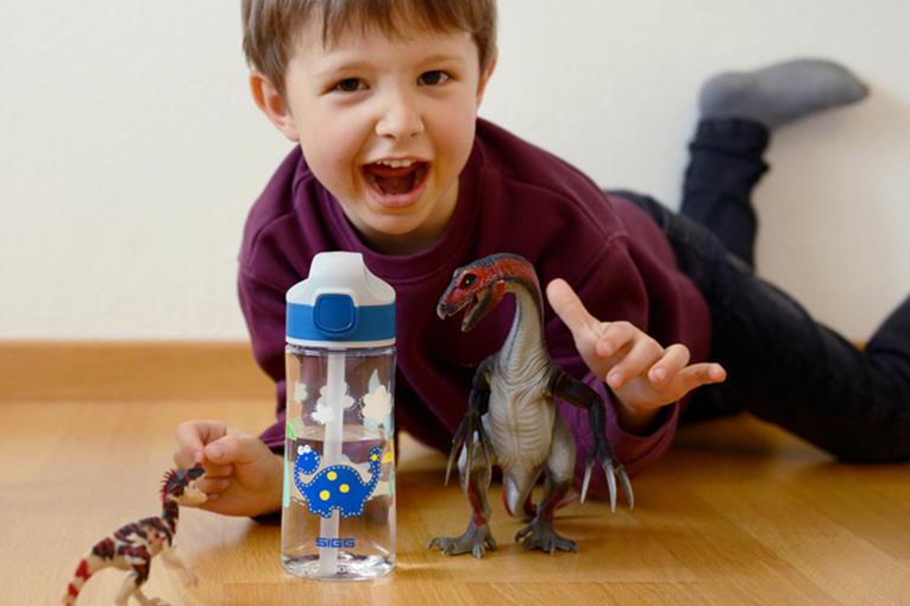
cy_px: 387
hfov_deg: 29.1
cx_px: 341
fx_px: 1744
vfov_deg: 19.7
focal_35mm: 69
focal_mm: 44
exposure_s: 1/125
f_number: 3.2
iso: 800
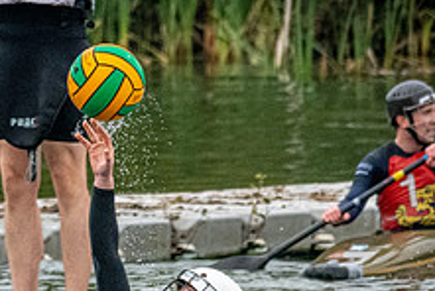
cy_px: 372
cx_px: 138
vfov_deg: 1.3
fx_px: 13007
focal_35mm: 1075
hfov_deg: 1.9
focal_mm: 270
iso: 3200
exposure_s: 1/2500
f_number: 8
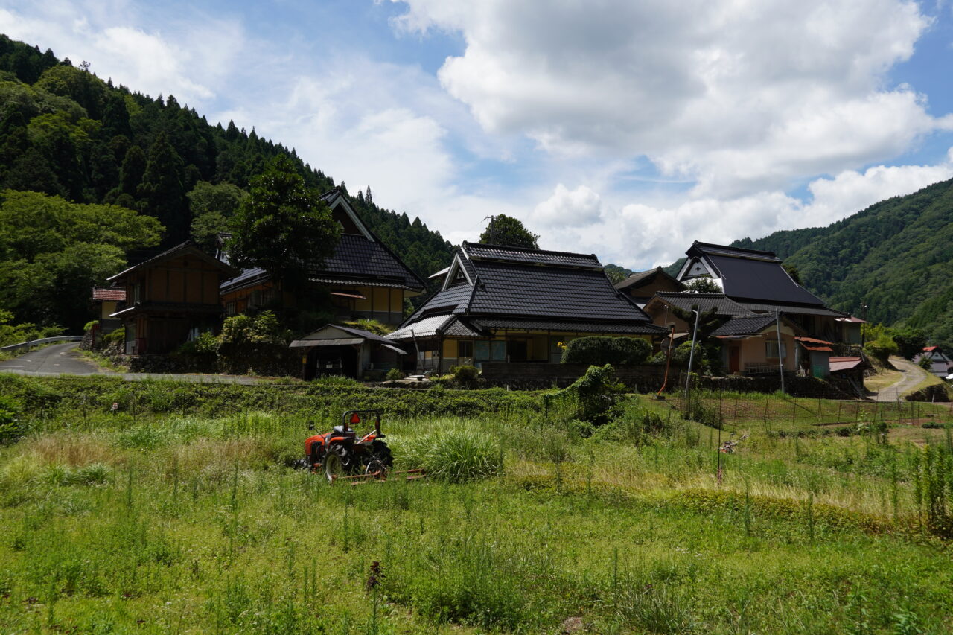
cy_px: 318
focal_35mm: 30
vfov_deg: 43.6
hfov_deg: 61.9
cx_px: 476
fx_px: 794
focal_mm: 20
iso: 100
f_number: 7.1
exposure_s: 1/400
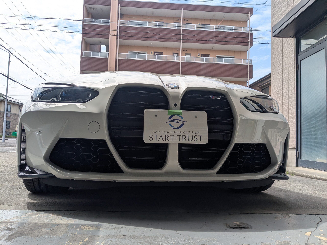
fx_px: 255
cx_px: 164
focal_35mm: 27
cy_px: 122
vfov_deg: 51.4
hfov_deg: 65.3
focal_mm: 4.38
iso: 45
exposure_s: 1/1799
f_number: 1.73
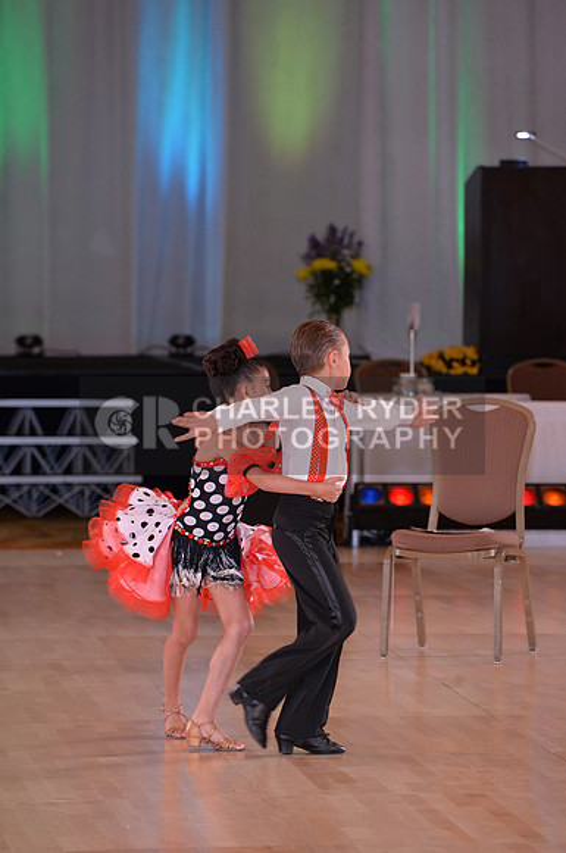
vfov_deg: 10.3
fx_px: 4730
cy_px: 426
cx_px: 283
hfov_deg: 6.8
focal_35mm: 200
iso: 2000
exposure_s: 1/250
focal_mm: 200
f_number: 5.6
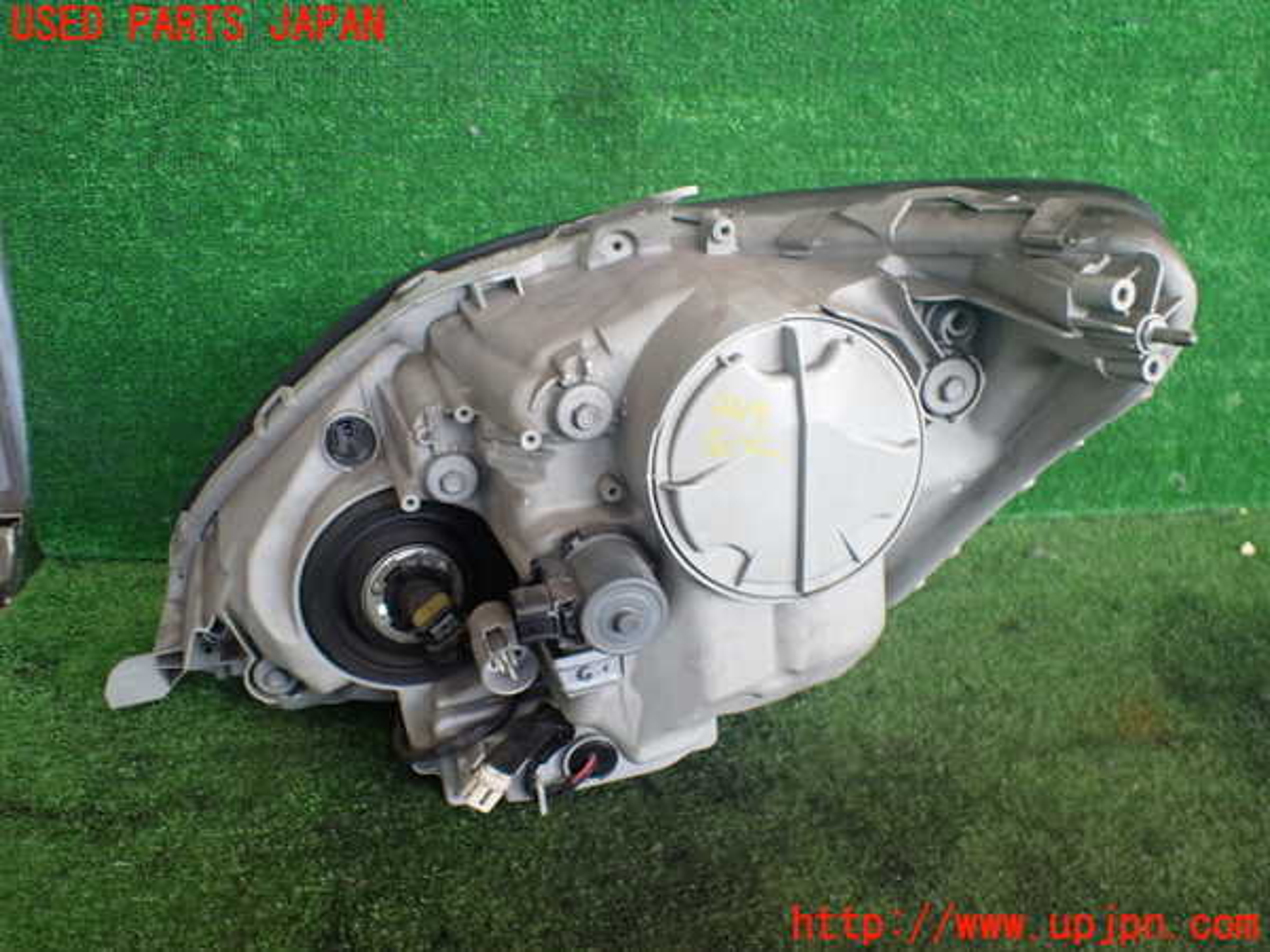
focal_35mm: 30
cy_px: 476
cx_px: 635
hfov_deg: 60.0
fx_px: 1101
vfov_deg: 46.8
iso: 250
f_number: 2.3
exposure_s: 1/125
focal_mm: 5.4
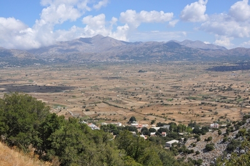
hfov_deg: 46.4
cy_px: 83
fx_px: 291
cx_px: 125
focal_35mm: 42
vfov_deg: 31.8
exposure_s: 1/320
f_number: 9
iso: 200
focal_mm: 28
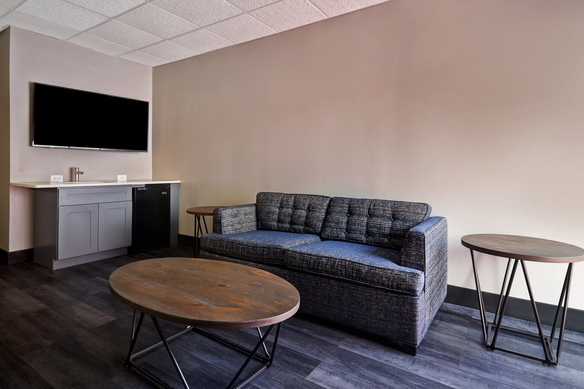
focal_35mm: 20
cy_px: 194
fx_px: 316
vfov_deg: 63.2
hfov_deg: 85.4
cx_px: 292
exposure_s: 1/13
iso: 250
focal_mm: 13
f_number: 7.1
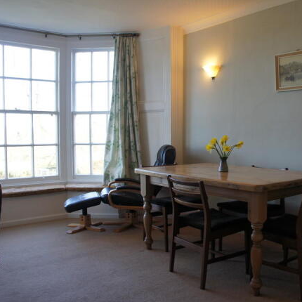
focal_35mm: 35
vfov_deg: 47.2
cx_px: 206
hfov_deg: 46.3
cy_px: 152
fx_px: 345
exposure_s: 1/40
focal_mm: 18
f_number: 4
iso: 200
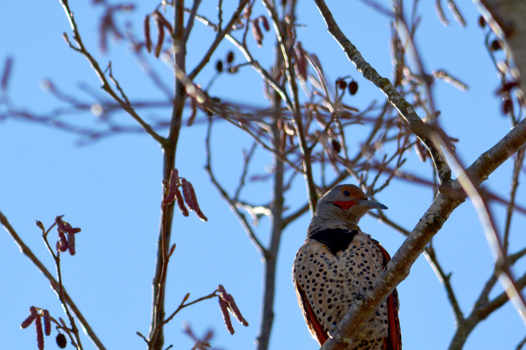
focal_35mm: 840
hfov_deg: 2.5
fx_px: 12271
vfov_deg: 1.6
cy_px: 306
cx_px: 218
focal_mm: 300
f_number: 8
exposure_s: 1/640
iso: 100
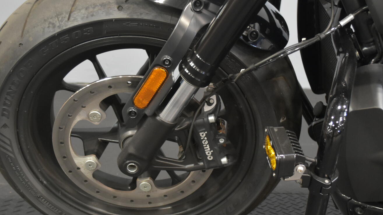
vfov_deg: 18.0
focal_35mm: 67
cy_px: 110
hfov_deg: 31.4
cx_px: 194
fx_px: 680
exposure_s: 1/13
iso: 1600
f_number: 4.5
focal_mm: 28
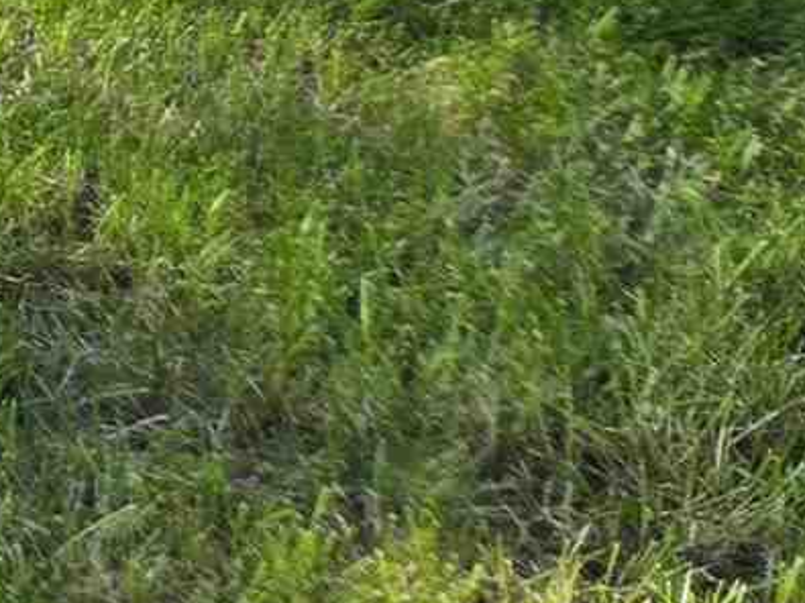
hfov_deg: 7.9
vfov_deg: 6.8
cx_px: -2248
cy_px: -1689
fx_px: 4161
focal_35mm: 179
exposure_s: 1/557
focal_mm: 5.4
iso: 25
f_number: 1.8
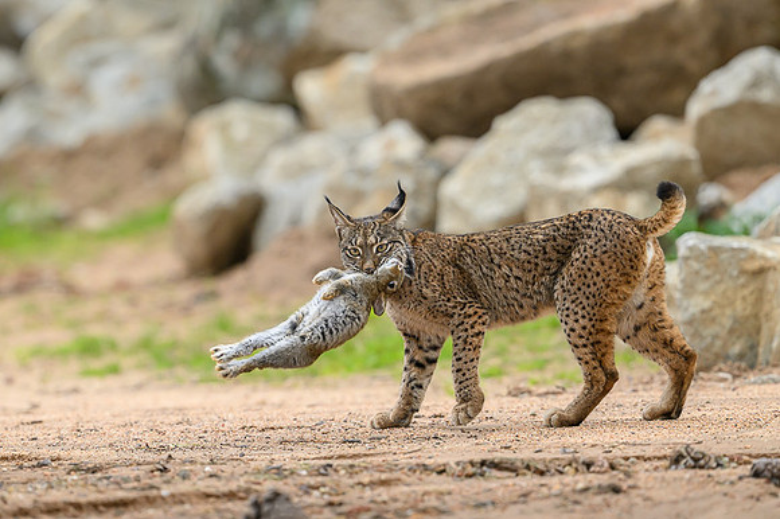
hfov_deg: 4.4
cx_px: 394
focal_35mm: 469
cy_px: 300
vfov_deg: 2.9
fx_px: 10162
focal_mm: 400
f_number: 4
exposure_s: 1/2000
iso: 1000
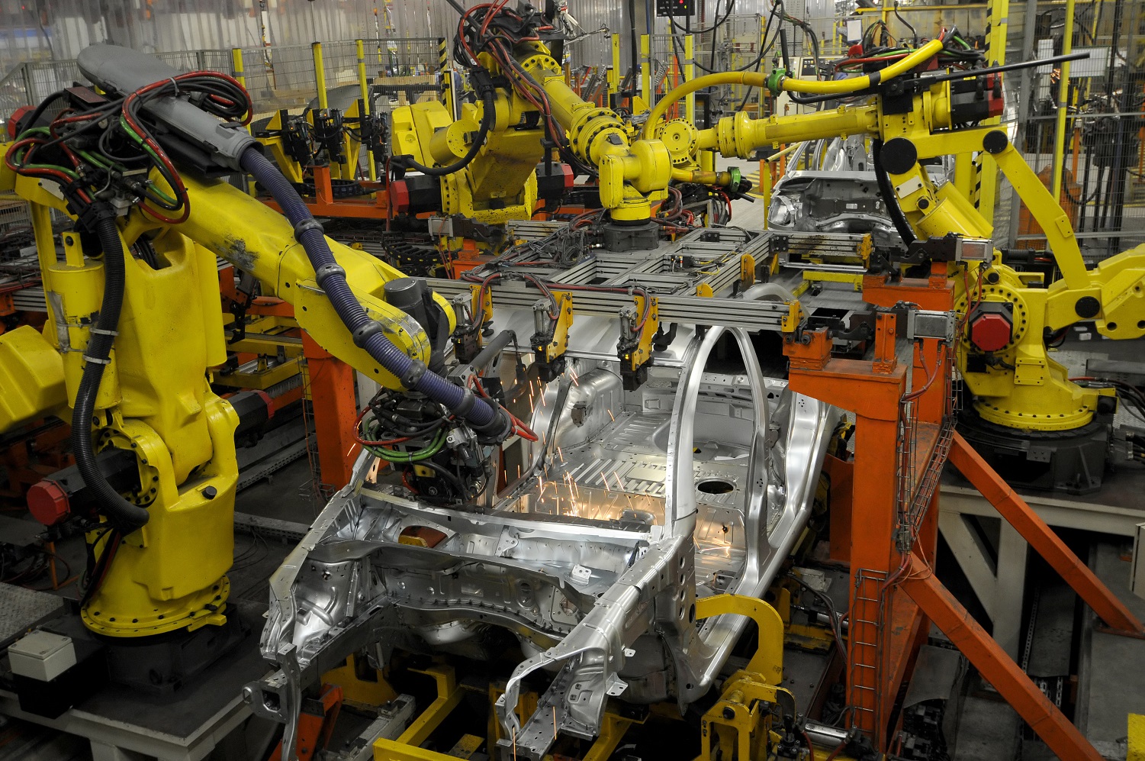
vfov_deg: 36.8
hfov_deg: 53.2
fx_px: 1144
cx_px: 572
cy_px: 380
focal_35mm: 36
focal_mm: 24
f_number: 4
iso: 800
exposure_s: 1/20
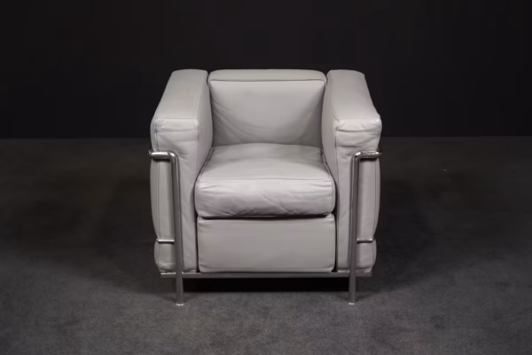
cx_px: 266
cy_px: 178
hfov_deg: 39.6
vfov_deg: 27.0
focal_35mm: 50
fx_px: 739
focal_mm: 50
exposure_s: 1/100
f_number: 7.1
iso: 5000
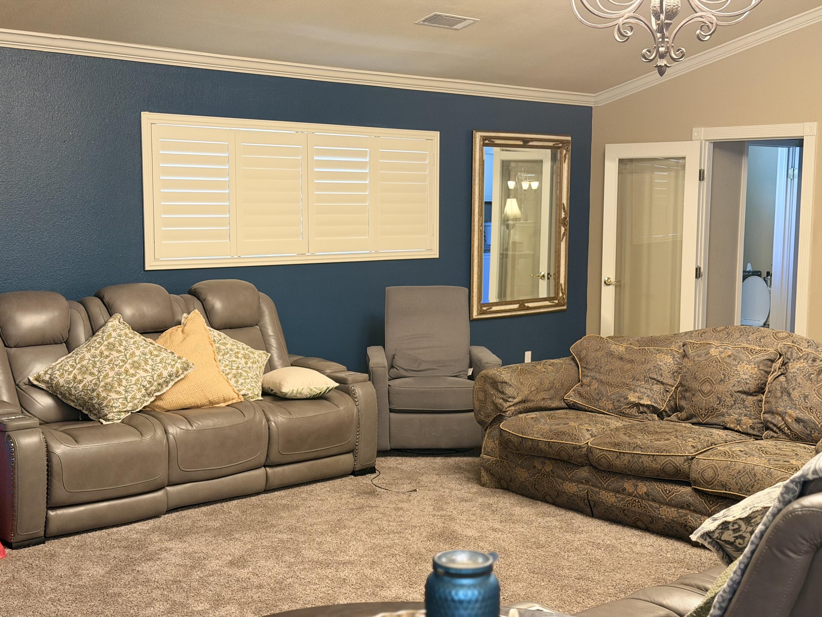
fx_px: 1140
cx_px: 411
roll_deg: -0.8
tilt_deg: -5.8
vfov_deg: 30.3
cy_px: 308
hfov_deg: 39.7
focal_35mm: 48
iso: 400
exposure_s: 1/40
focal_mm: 6.76
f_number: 1.78
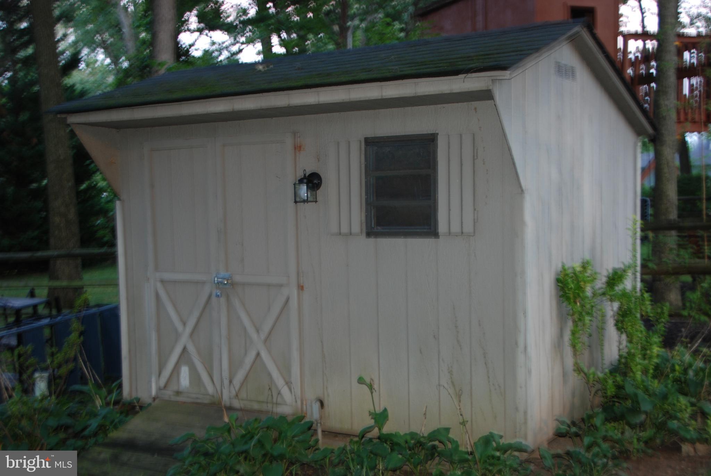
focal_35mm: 44
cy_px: 238
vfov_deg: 30.9
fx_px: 860
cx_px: 356
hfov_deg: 44.9
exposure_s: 1
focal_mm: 29
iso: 200
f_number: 4.2
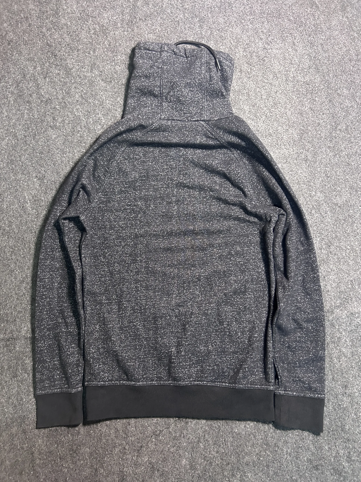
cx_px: 180
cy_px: 241
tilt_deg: -65.2
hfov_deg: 53.1
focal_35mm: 26
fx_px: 362
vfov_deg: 67.3
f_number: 1.5
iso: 500
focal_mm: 5.7
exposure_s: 1/50
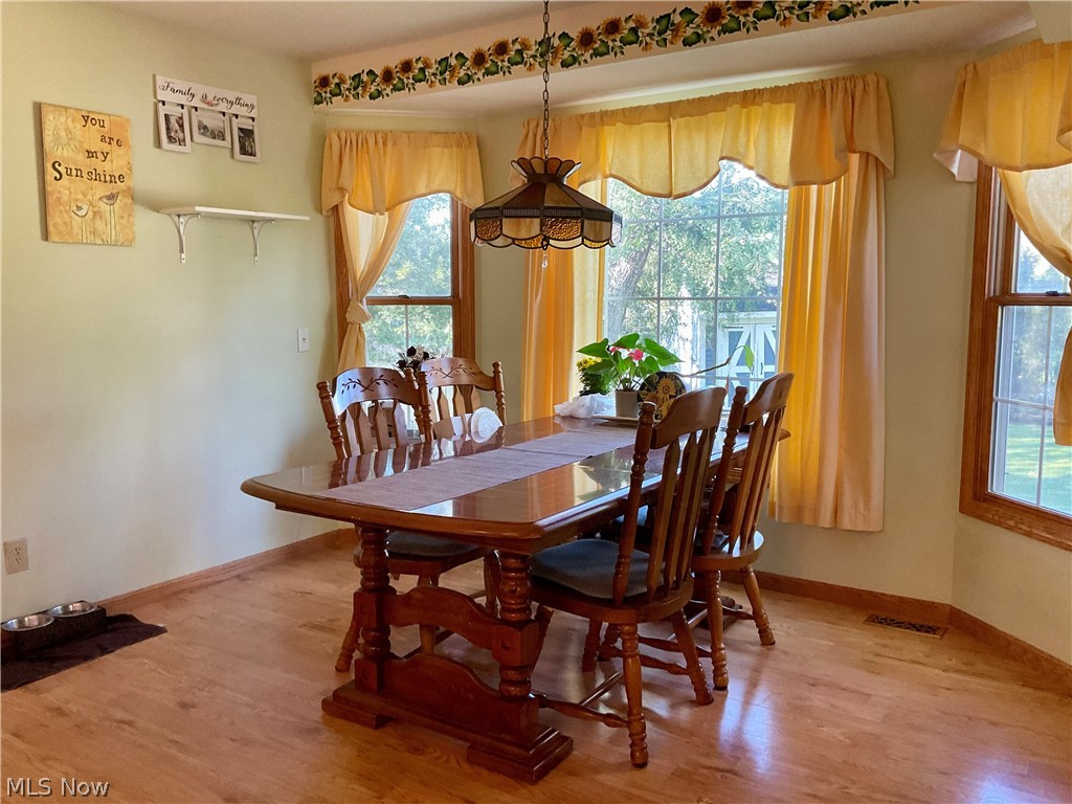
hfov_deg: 61.7
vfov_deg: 48.2
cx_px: 536
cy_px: 402
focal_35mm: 29
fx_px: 898
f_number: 1.8
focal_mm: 3
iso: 160
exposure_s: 1/60
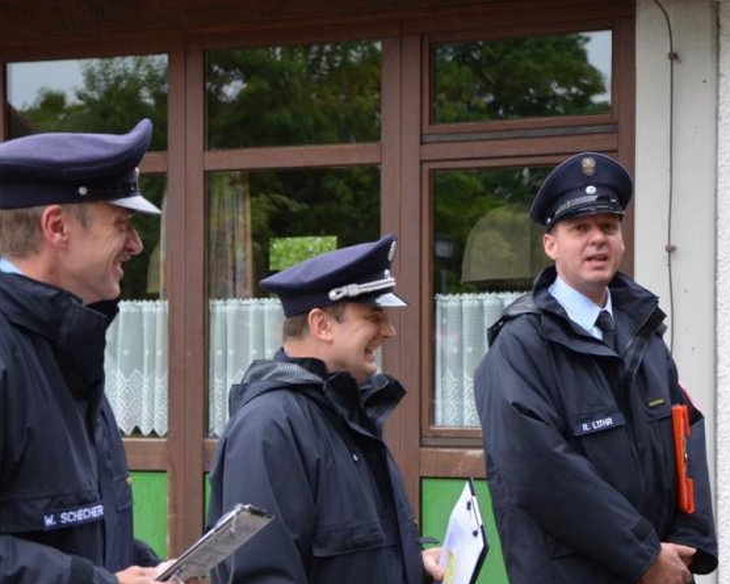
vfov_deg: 15.9
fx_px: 2096
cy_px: 336
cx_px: 335
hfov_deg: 19.8
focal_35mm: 97
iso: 500
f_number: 4.8
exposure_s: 1/60
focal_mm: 48
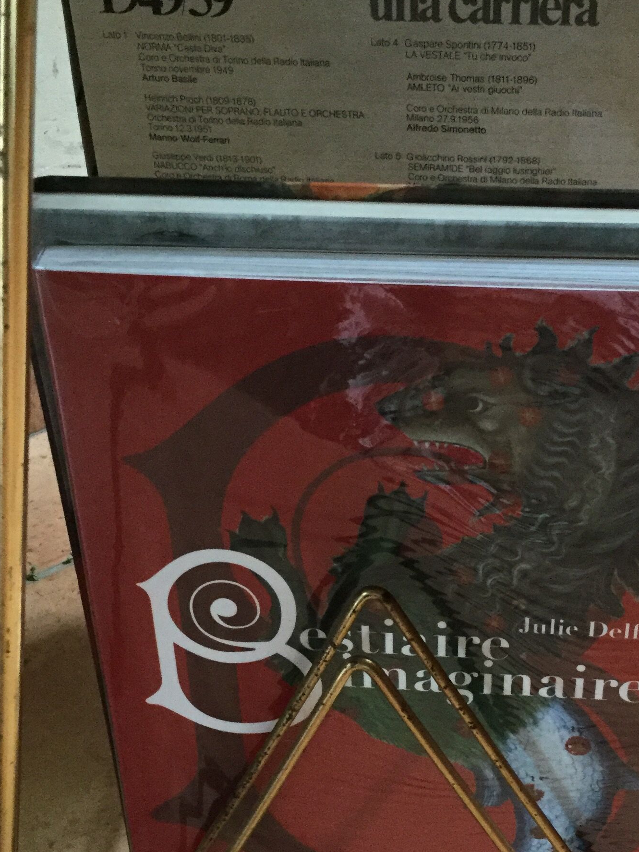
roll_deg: -0.2
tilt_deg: -41.2
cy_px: 565
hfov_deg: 25.6
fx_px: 1403
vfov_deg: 33.5
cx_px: 398
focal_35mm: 57
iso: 200
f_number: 2.4
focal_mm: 3.3
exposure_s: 1/20
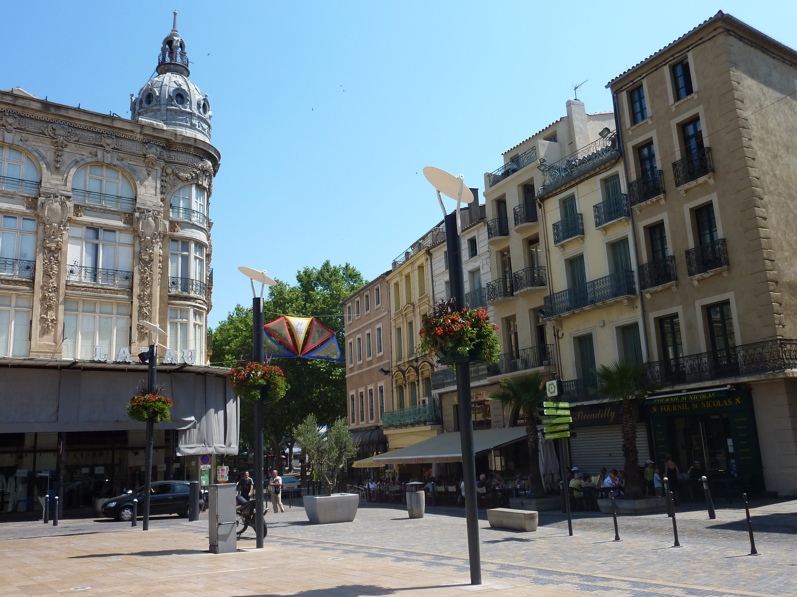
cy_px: 298
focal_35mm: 30
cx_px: 398
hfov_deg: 60.0
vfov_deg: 46.8
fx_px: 691
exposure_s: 1/500
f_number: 4.5
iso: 80
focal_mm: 5
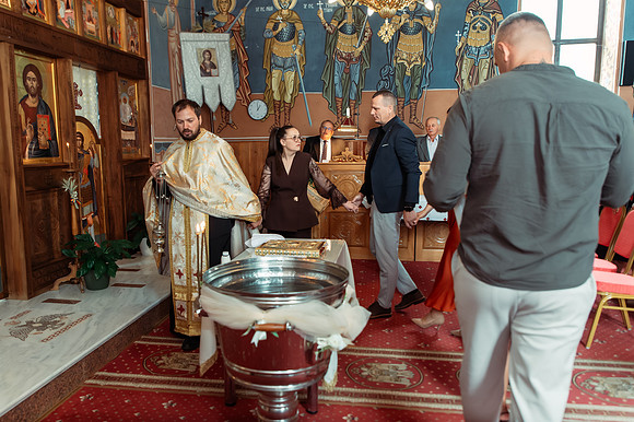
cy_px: 201
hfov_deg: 66.2
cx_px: 297
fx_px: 486
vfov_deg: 46.9
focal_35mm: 28
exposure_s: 1/250
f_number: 3.5
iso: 3200
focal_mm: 26
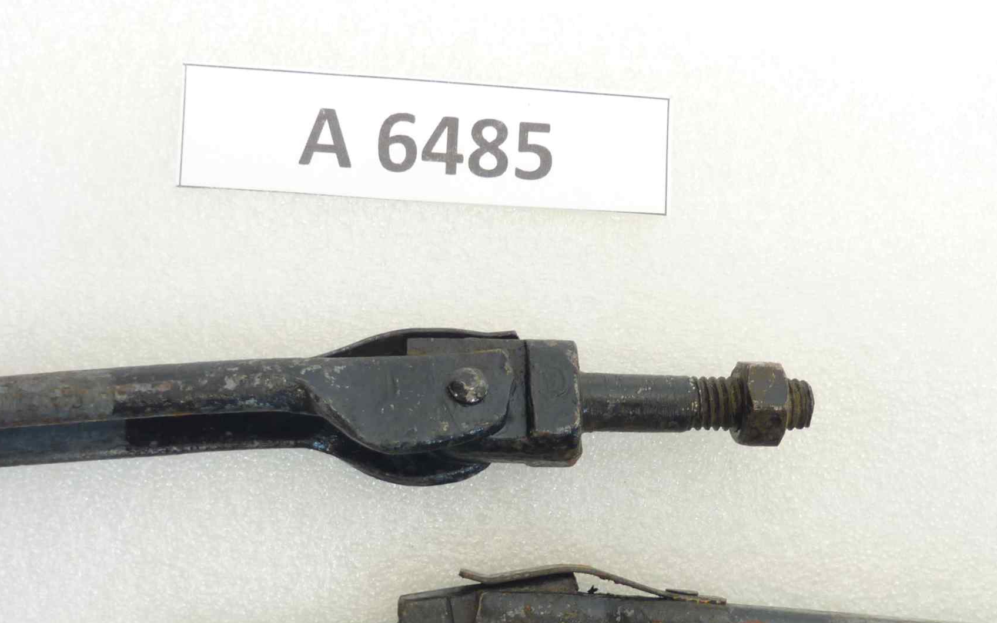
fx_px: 1087
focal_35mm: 40
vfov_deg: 31.6
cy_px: 441
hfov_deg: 49.2
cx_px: 455
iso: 80
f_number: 3.3
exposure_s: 1/10
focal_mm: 4.1
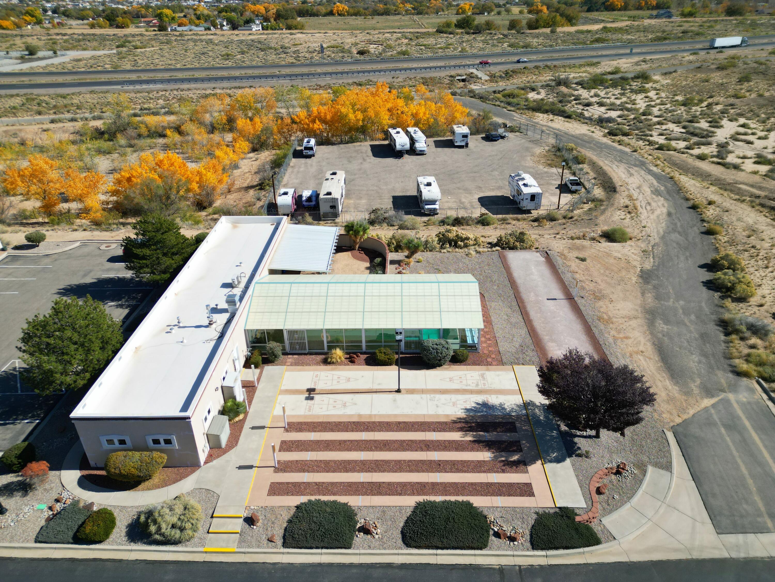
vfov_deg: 56.8
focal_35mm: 24
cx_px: 388
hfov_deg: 71.6
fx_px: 537
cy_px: 291
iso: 200
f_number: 1.7
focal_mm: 6.72
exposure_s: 1/5000
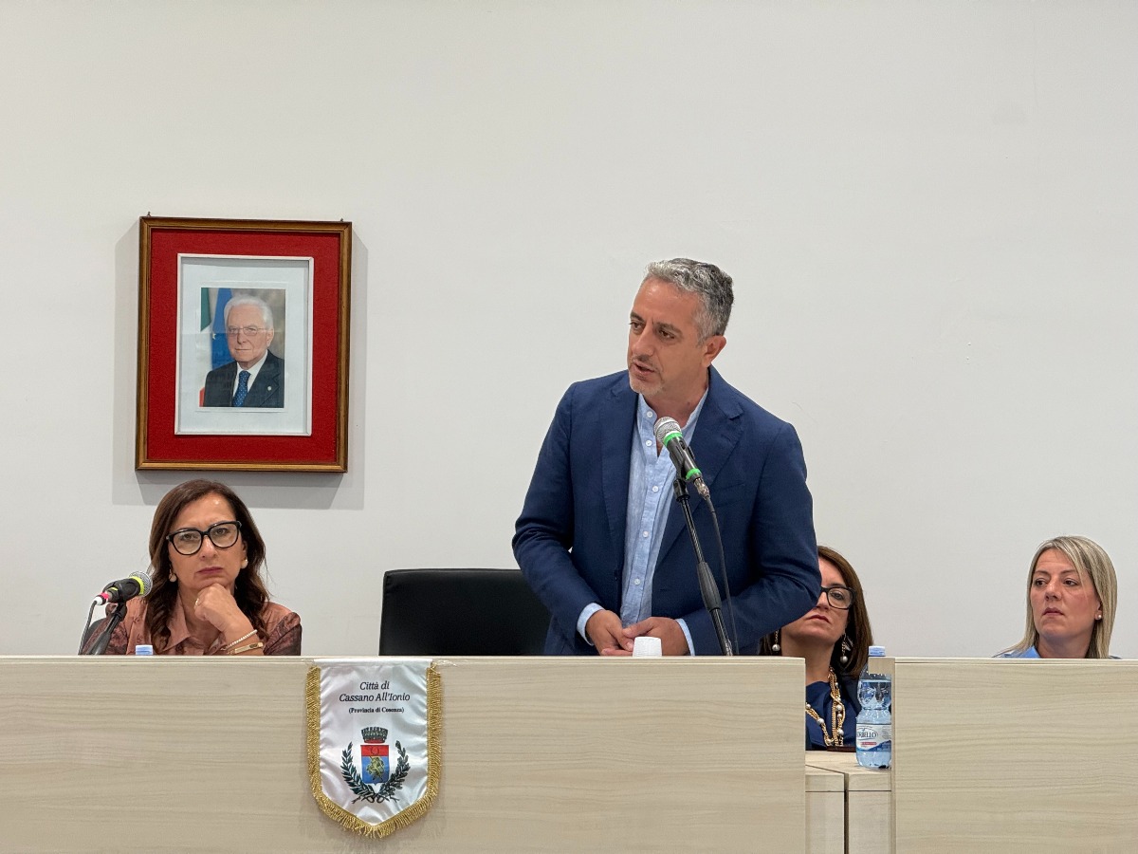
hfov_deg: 16.4
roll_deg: -0.2
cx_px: 569
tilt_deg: +1.6
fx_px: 3945
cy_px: 427
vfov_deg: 12.3
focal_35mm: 120
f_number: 2.8
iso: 160
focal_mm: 15.66
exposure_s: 1/50
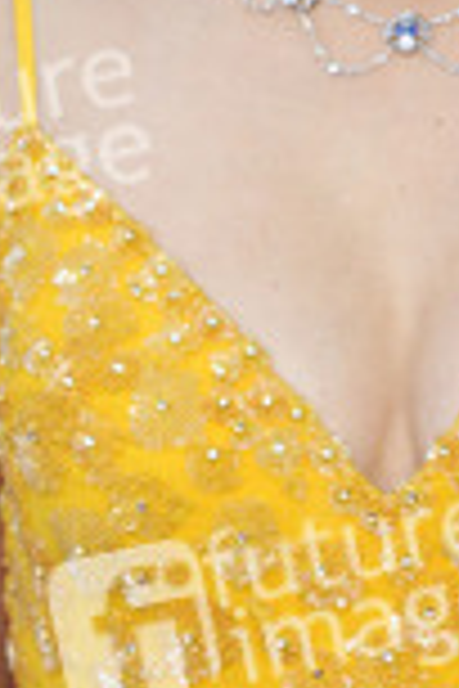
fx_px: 12469
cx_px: 412
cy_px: -67
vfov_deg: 3.2
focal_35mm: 652
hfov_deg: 2.1
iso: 1000
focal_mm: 250
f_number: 8
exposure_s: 1/250
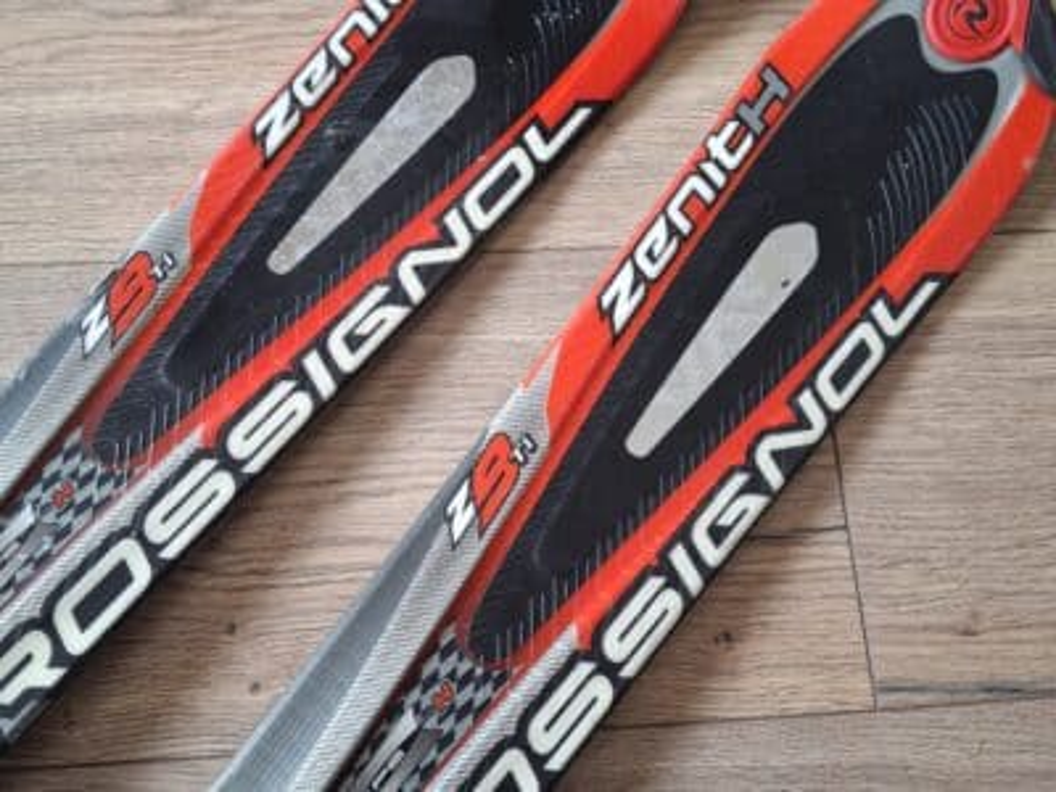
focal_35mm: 25
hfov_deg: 69.4
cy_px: 396
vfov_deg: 54.9
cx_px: 528
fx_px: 763
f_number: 1.8
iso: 250
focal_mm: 4.69
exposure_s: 1/50
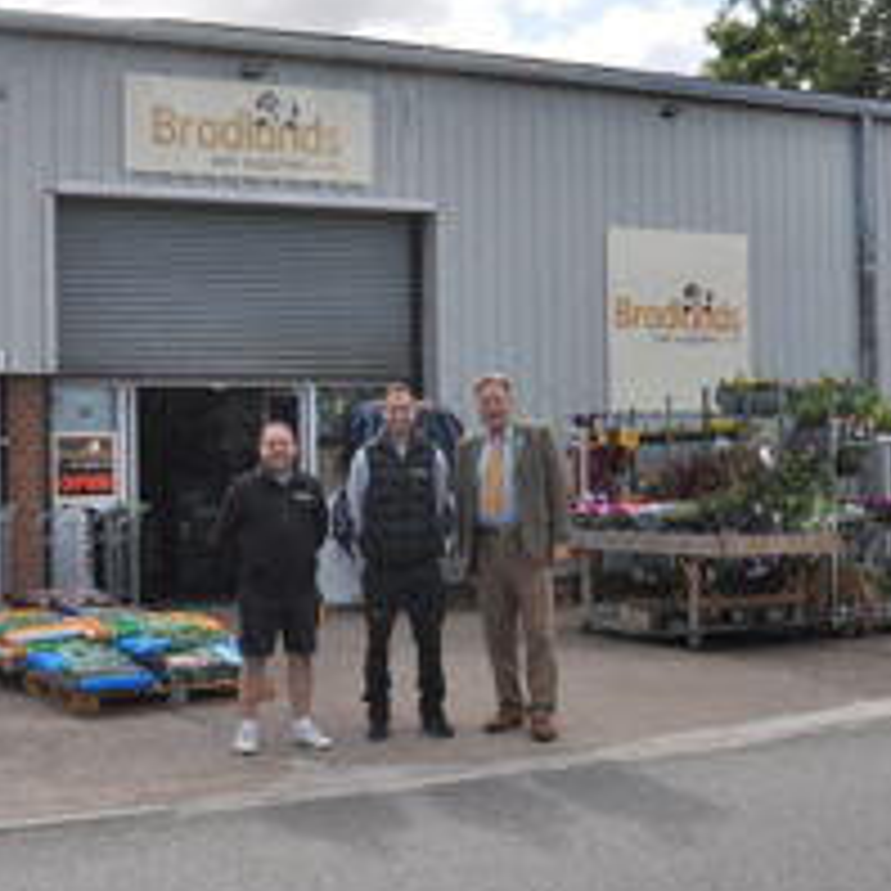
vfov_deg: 29.6
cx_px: 432
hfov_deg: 29.6
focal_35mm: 58
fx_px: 1689
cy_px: 441
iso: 200
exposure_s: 1/320
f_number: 9
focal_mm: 18
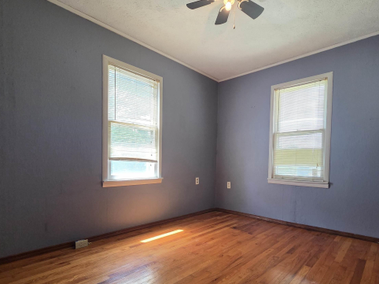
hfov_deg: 87.6
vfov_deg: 70.6
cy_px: 174
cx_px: 206
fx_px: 197
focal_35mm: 18
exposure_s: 1/120
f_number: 2.2
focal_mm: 2.2
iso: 320
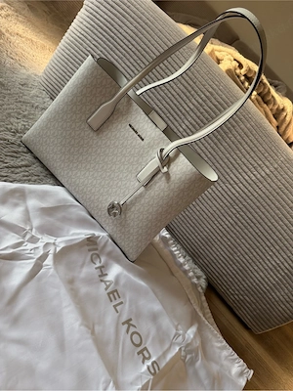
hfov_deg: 56.8
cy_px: 196
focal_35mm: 24
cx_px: 146
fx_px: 271
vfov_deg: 71.6
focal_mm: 6.76
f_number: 1.78
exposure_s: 1/121
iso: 160
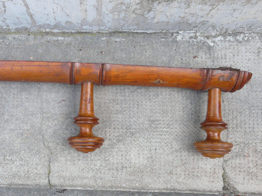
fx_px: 295
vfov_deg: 36.5
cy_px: 126
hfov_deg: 47.2
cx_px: 89
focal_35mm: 39
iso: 160
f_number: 7.1
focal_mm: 4.6
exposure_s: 1/30
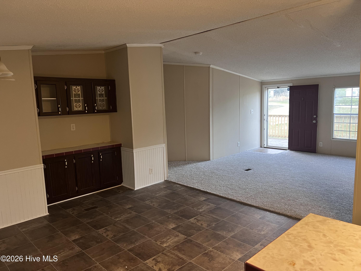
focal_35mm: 26
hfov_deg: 67.3
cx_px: 180
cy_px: 136
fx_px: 271
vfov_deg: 53.1
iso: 320
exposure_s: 1/60
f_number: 1.5
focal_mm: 5.7
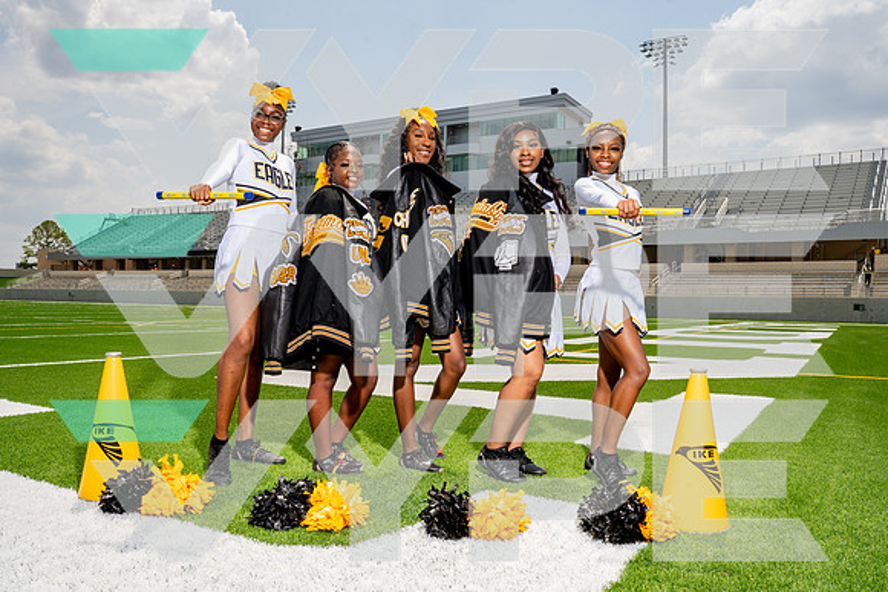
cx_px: 444
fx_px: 705
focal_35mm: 29
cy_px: 296
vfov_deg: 45.6
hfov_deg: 64.4
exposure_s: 1/250
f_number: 13
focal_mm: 28
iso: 100
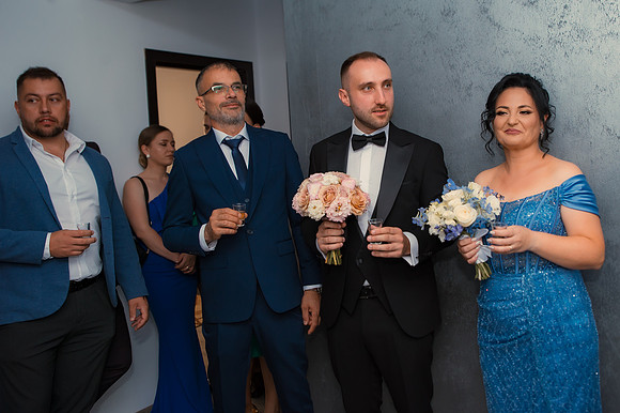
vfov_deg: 36.5
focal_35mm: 36
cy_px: 156
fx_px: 622
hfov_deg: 52.5
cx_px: 386
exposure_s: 1/125
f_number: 3.5
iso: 500
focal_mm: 29
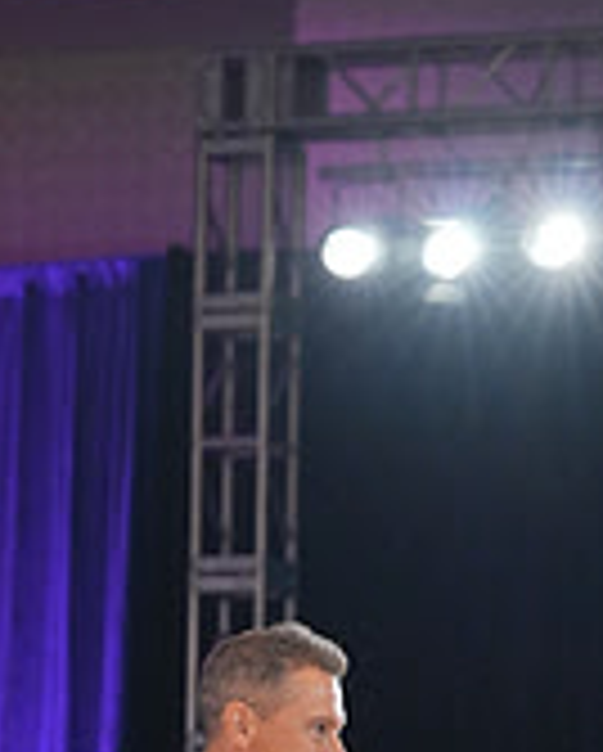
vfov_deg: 7.1
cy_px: 1135
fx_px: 5945
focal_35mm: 267
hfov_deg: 5.8
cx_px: 353
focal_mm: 82
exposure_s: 1/500
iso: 2500
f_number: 3.5
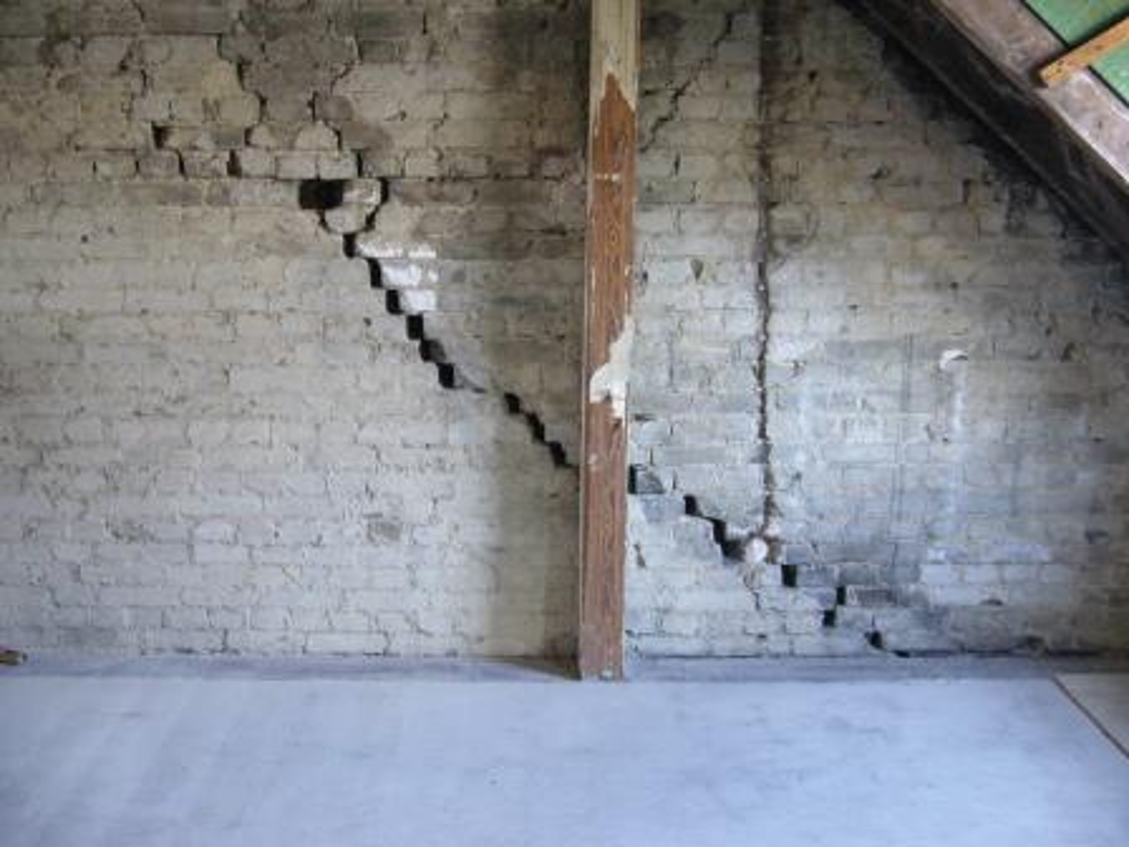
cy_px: 424
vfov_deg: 40.7
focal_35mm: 35
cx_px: 564
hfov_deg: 52.6
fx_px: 1142
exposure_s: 1/10
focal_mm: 5.8
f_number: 2.8
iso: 200
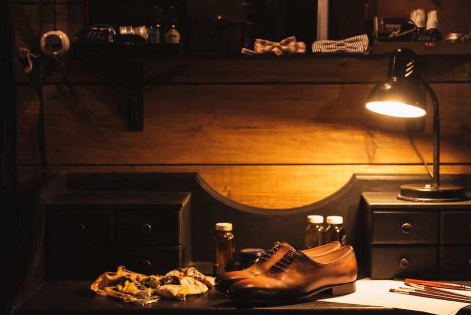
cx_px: 260
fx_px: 1021
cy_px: 164
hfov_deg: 26.0
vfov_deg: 17.5
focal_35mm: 78
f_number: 3.2
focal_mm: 70
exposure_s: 1/80
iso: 1600
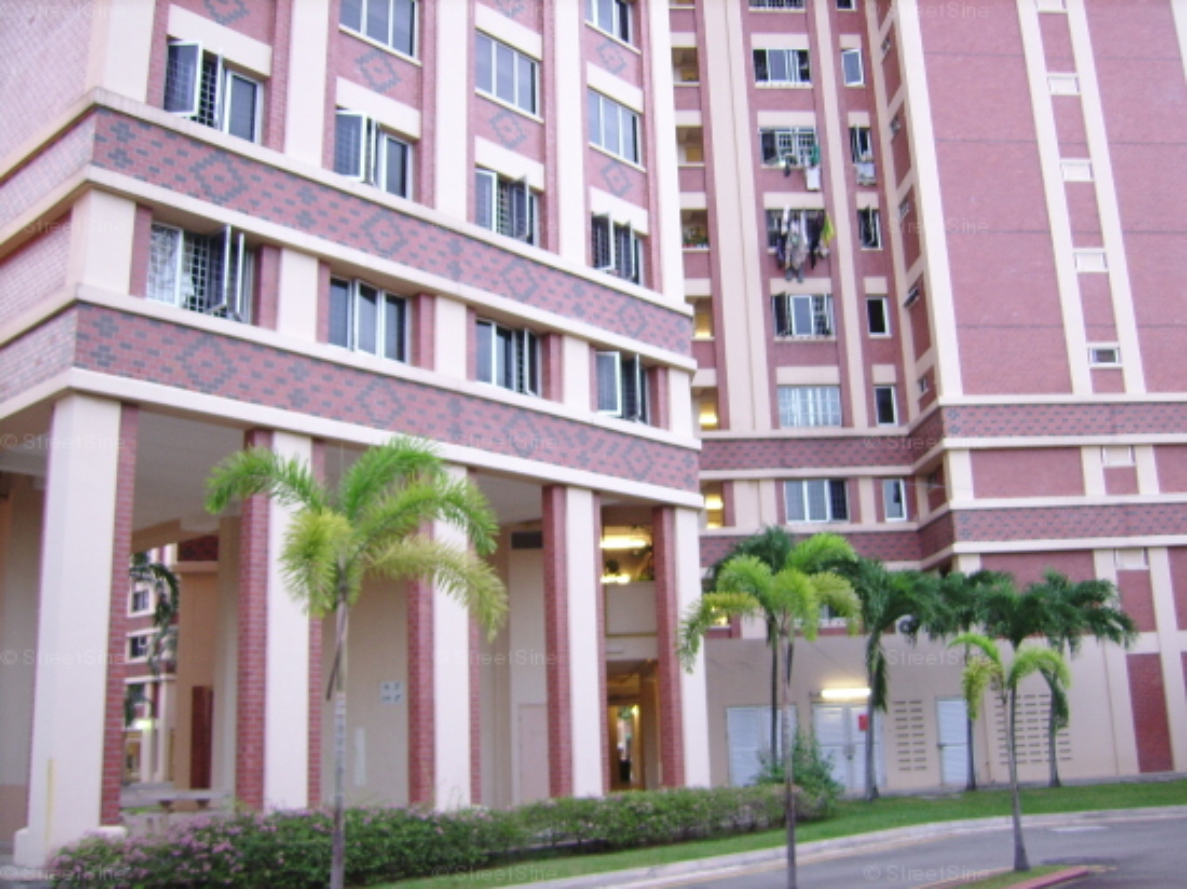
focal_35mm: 35
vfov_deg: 40.7
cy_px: 444
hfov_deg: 52.6
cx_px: 594
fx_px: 1200
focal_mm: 5.95
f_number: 2.8
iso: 100
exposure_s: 1/21
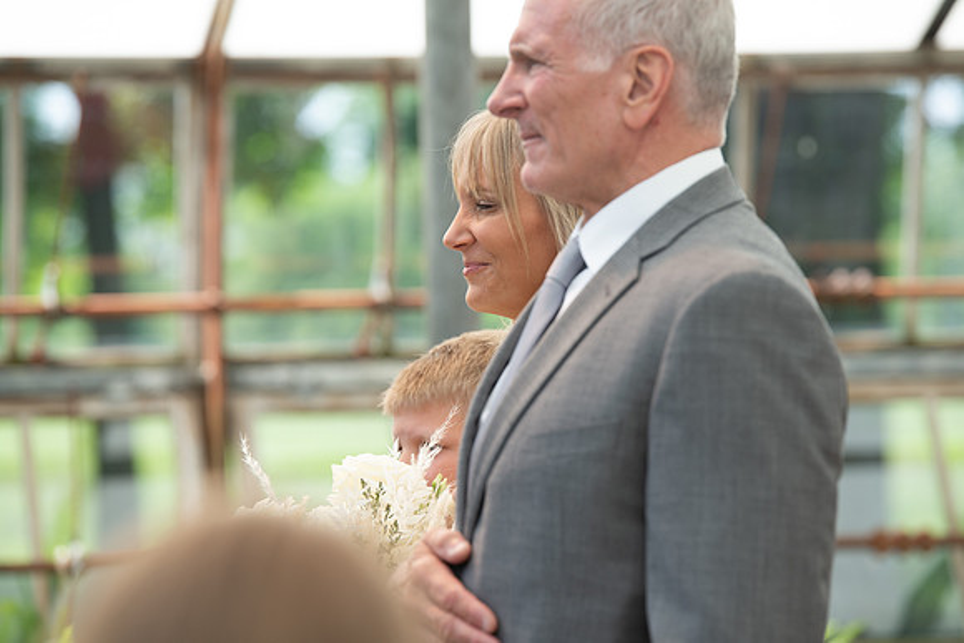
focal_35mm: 203
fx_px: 5436
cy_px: 322
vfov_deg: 6.8
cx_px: 482
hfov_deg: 10.1
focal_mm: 195
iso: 160
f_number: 5
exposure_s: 1/250
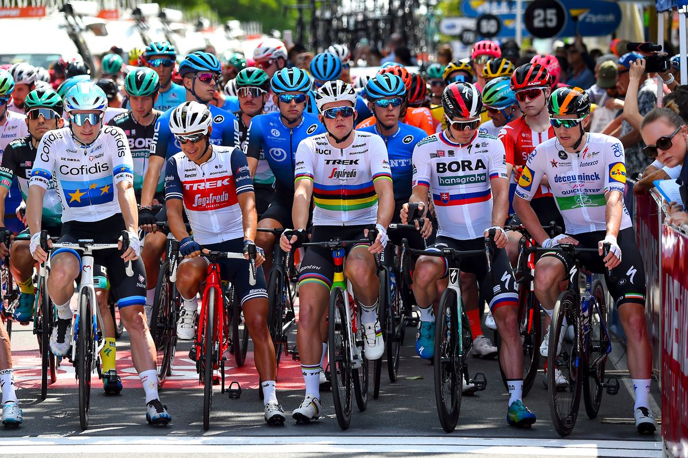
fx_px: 3725
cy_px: 229
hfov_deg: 10.6
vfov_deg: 7.0
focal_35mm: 195
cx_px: 344
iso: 400
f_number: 5.3
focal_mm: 195
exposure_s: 1/1000
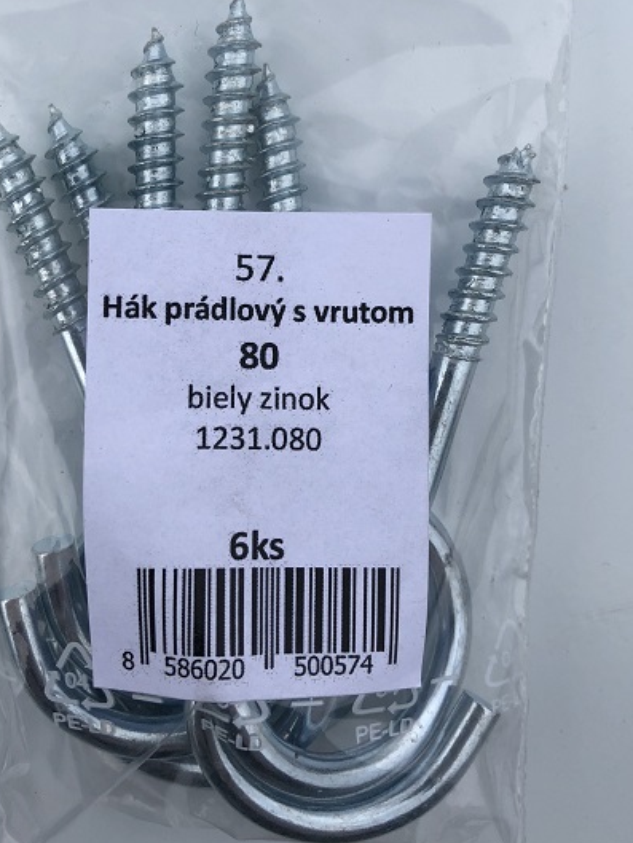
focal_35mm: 40
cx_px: 256
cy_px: 320
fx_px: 975
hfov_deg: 35.9
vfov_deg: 46.4
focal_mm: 4
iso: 20
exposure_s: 1/1548
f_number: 1.8
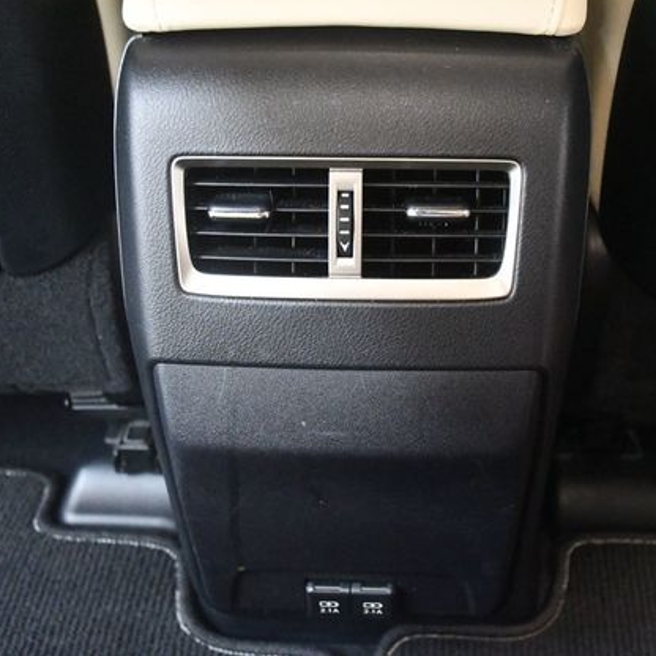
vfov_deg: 33.4
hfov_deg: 33.3
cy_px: 328
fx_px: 1093
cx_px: 380
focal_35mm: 51
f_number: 3.8
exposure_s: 1/50
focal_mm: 26
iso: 12800
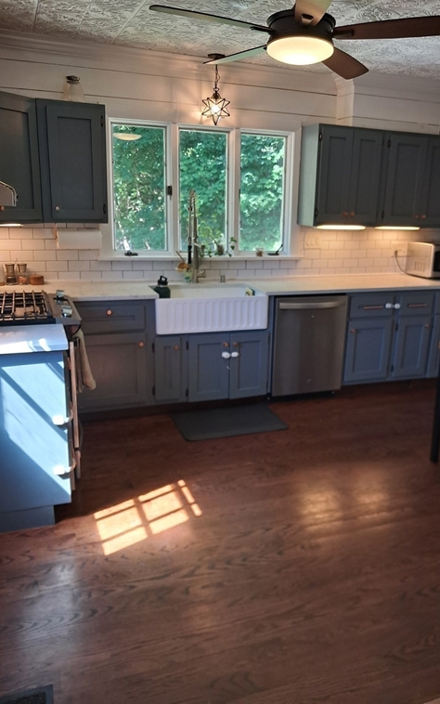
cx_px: 252
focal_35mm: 29
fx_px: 556
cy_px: 351
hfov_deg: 43.1
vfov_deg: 64.6
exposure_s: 1/50
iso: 100
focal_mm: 4
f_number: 1.8
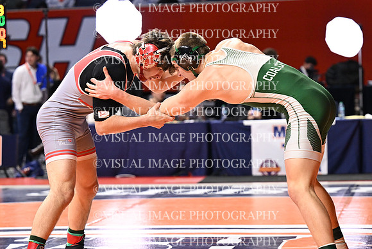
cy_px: 124
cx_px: 186
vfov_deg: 9.9
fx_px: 1426
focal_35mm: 138
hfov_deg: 14.9
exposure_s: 1/1000
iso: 3200
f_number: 3.2
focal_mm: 92
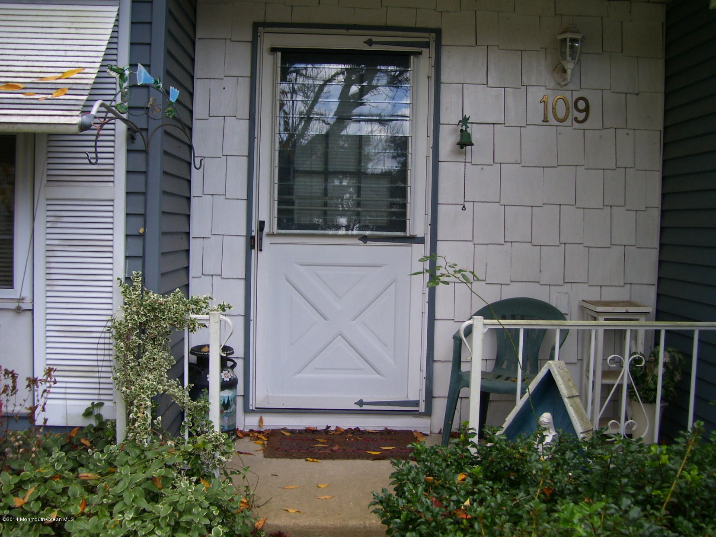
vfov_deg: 38.7
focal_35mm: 37
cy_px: 268
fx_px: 765
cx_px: 358
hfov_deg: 50.1
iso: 80
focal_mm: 6
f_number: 2.7
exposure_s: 1/350
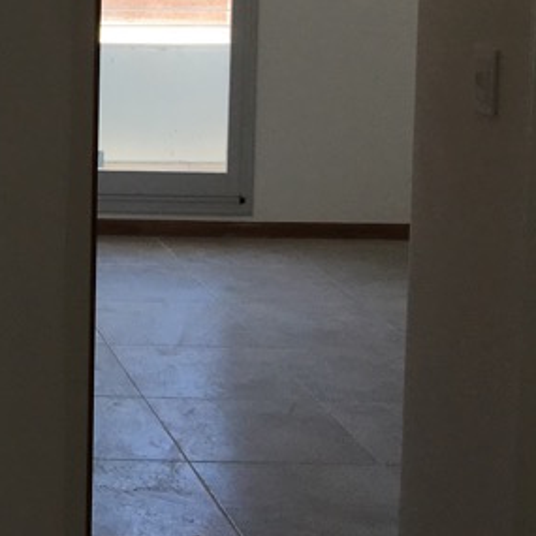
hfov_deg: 16.9
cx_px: -290
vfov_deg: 18.3
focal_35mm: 92
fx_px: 1612
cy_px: -36
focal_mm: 4.15
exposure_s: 1/275
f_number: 2.2
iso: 25
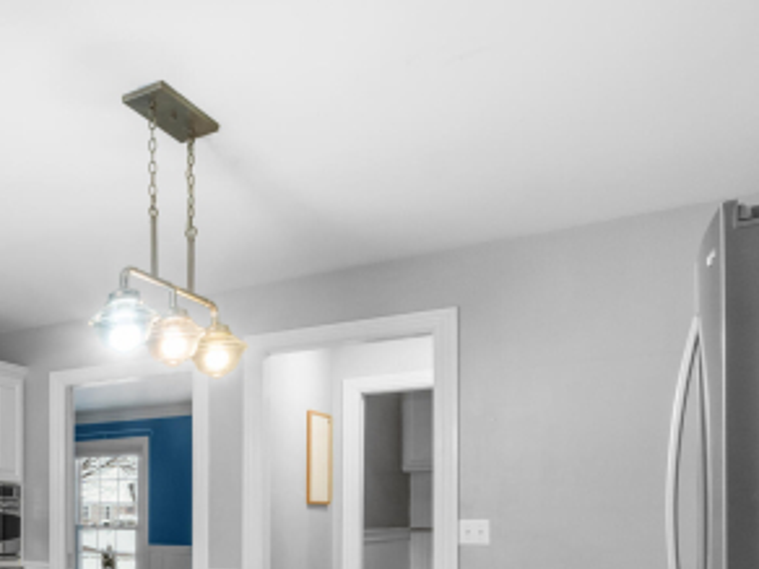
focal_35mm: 39
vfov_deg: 34.8
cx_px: -143
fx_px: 852
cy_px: 517
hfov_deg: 37.1
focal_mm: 10.5
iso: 400
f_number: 10
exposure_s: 1/1.67
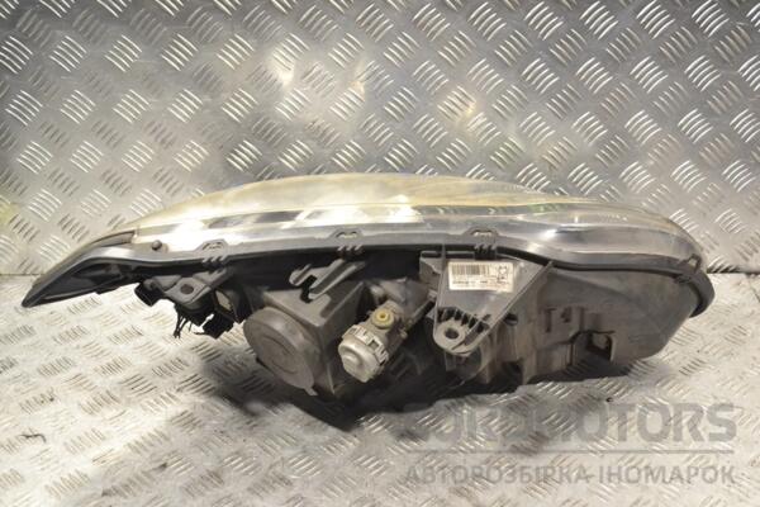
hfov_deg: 41.1
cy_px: 254
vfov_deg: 28.1
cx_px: 380
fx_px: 1013
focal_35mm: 48
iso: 3200
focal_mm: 32
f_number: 5.6
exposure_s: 1/400
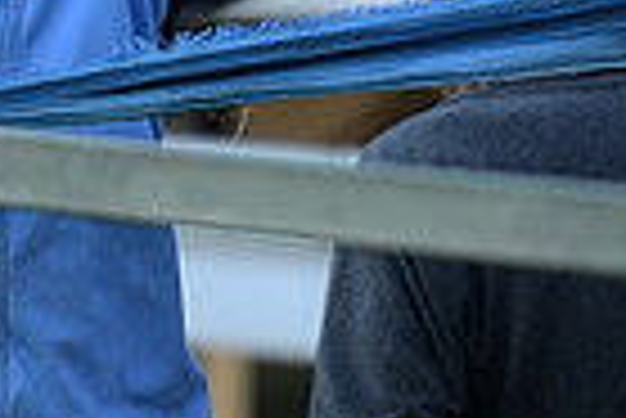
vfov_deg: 1.7
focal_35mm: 811
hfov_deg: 2.5
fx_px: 14117
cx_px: -135
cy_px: -375
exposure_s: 1/320
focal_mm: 195
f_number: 2.8
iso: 250
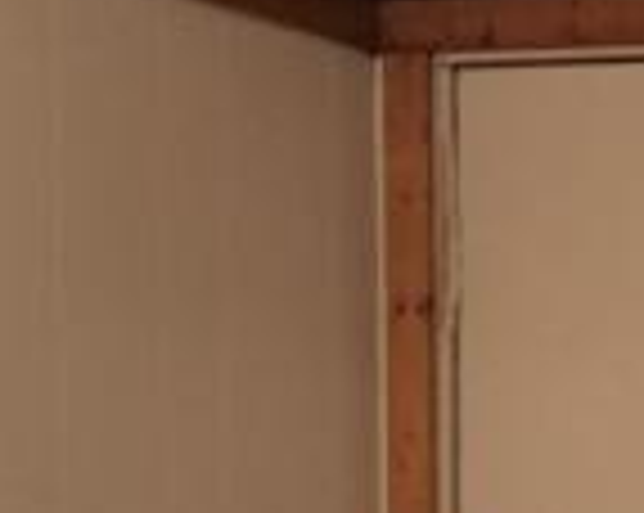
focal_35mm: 203
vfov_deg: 7.3
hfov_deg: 8.6
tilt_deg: -4.6
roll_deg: -1.6
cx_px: 1581
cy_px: 1080
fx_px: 3864
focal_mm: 4.15
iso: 400
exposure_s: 1/15
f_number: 2.2
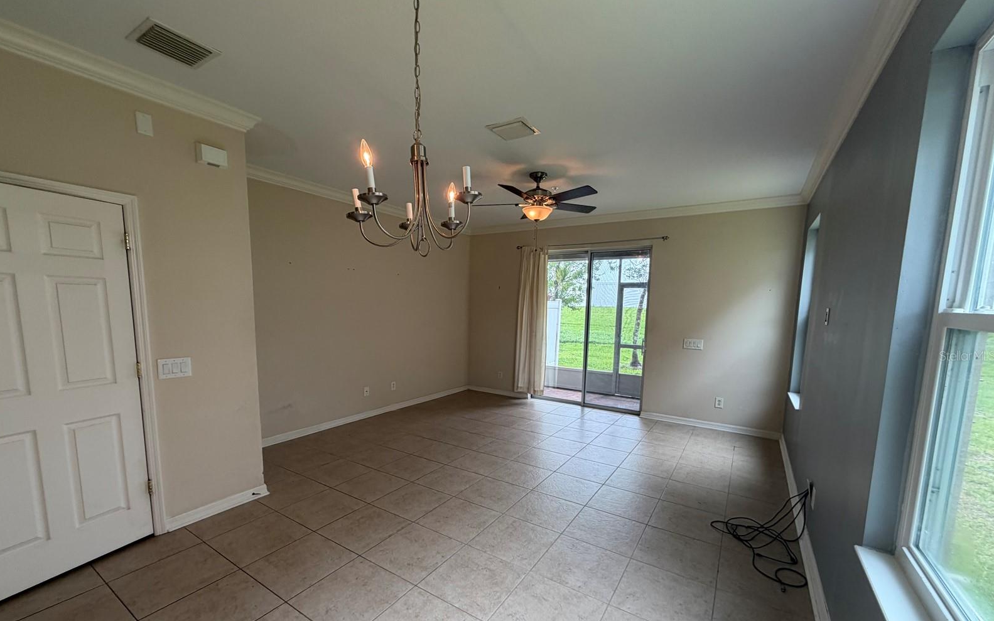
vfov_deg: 74.4
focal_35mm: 15
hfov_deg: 101.5
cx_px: 496
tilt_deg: -7.3
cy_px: 355
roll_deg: -0.8
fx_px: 406
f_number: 2.2
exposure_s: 1/120
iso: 125
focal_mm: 2.22
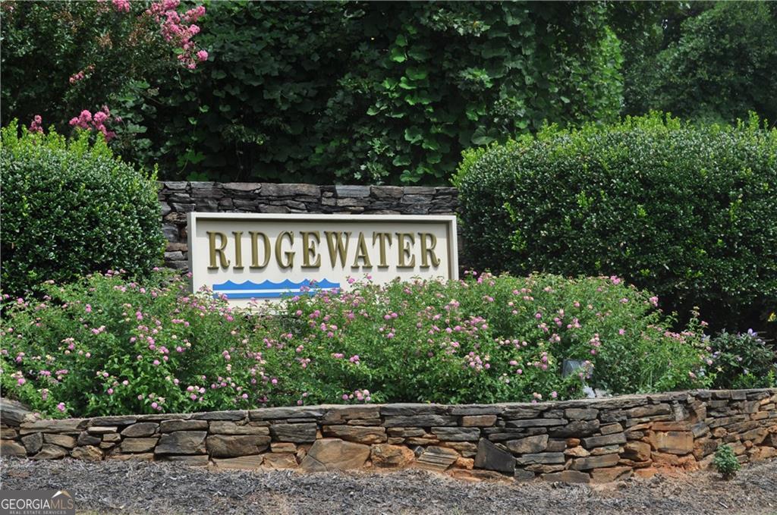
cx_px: 388
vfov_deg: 16.5
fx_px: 1778
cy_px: 258
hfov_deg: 24.7
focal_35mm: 82
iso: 200
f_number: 9
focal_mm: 55
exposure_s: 1/320
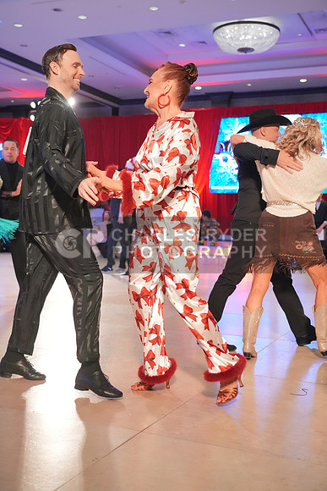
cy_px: 246
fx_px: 585
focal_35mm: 43
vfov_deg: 45.4
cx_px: 164
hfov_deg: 31.2
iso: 5000
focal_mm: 43
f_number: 4
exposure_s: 1/400
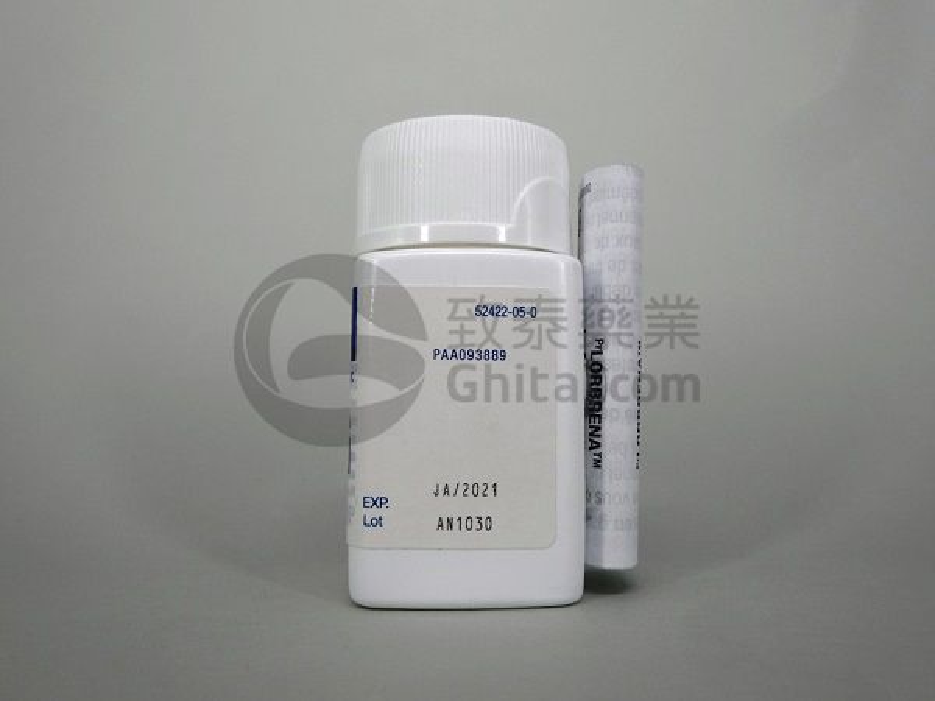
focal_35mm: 30
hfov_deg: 60.0
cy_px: 350
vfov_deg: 46.8
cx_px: 468
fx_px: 810
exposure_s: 1/500
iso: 80
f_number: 3.2
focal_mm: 6.3
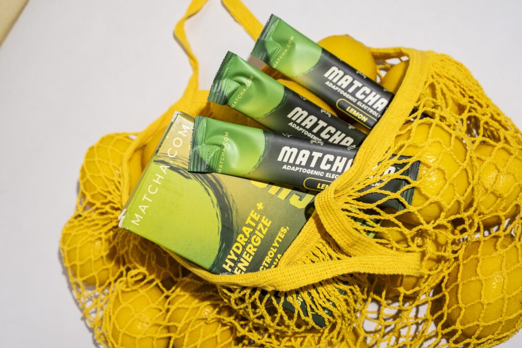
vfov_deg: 31.9
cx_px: 261
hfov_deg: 46.4
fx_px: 609
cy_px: 174
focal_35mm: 42
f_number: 5.6
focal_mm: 27.7
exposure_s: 1/125
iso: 400
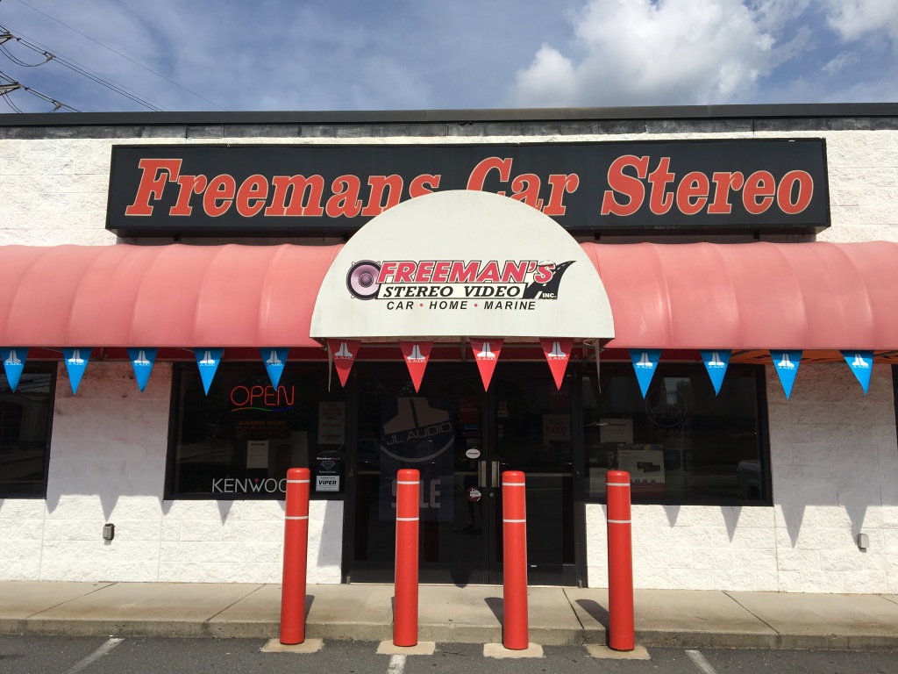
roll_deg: +0.2
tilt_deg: +8.9
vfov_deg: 48.2
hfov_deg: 61.7
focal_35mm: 29
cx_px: 449
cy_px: 337
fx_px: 752
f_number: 2.2
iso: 25
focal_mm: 4.15
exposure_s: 1/3344
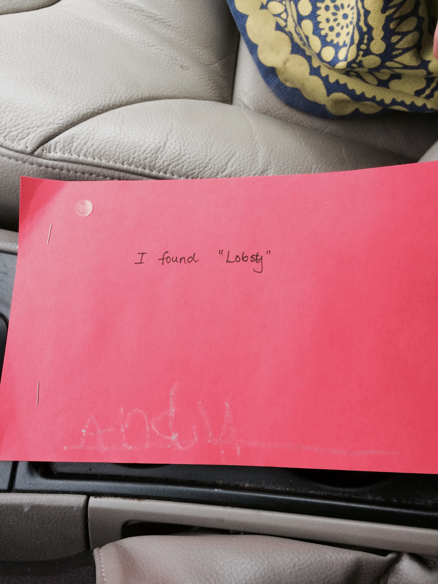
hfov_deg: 48.2
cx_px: 219
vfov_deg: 61.7
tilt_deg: -72.4
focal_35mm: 29
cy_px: 292
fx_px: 489
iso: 100
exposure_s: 1/30
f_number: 2.2
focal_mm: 4.15
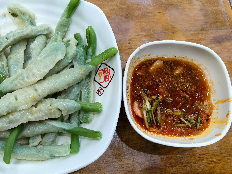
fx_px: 235
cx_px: 82
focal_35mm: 35
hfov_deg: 51.9
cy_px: 71
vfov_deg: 40.6
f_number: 2.8
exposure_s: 1/100
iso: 320
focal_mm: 5.75
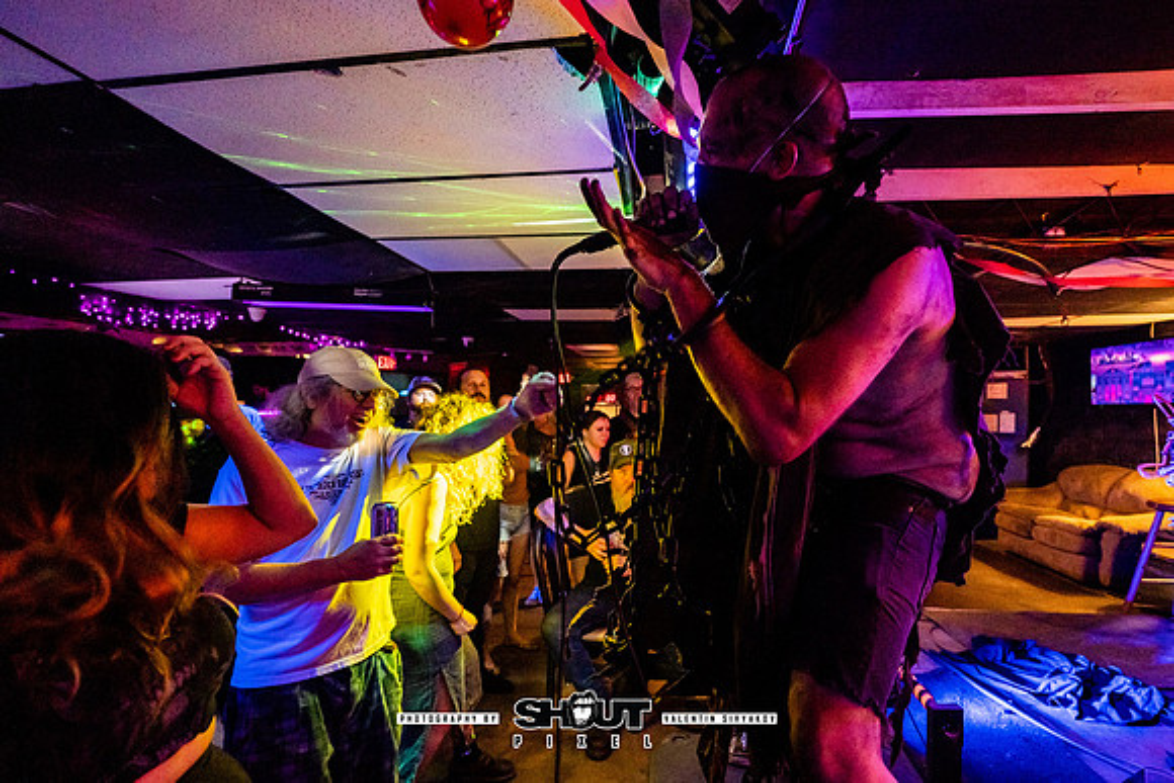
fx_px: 507
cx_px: 624
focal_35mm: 16
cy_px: 394
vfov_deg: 75.3
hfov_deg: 98.2
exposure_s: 1/200
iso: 3200
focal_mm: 14
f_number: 2.8
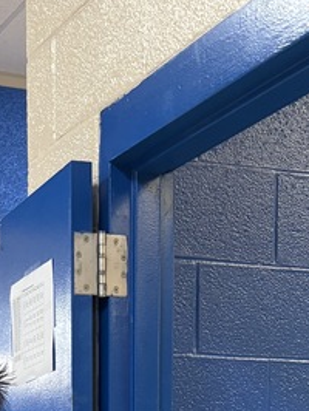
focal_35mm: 100
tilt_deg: -13.0
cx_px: 59
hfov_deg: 14.7
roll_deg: +1.5
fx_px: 1188
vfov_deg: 15.9
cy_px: 790
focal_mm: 5.96
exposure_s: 1/60
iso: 125
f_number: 1.6
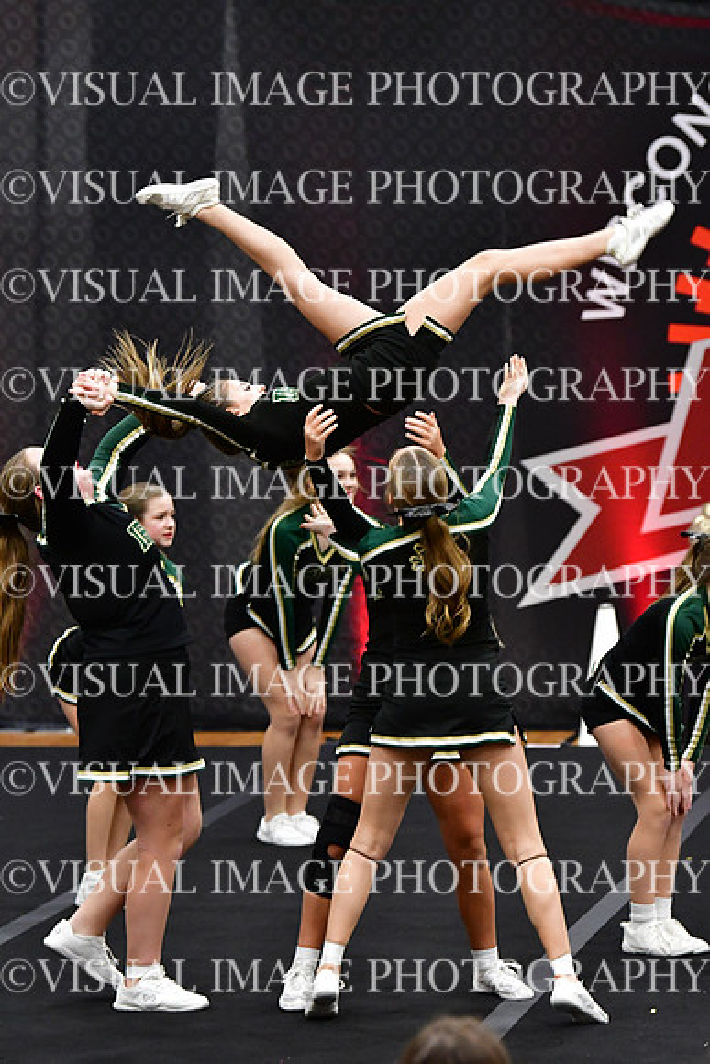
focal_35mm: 195
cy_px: 532
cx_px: 355
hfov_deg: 7.0
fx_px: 5765
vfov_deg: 10.5
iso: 5000
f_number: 3.5
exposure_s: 1/500
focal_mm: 130
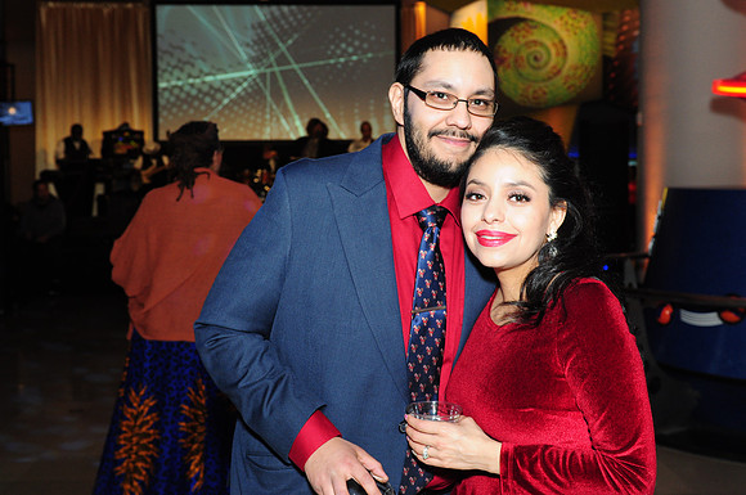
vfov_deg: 28.9
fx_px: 962
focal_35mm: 46
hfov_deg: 42.4
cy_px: 248
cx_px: 373
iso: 640
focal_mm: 31
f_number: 4.5
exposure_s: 1/60
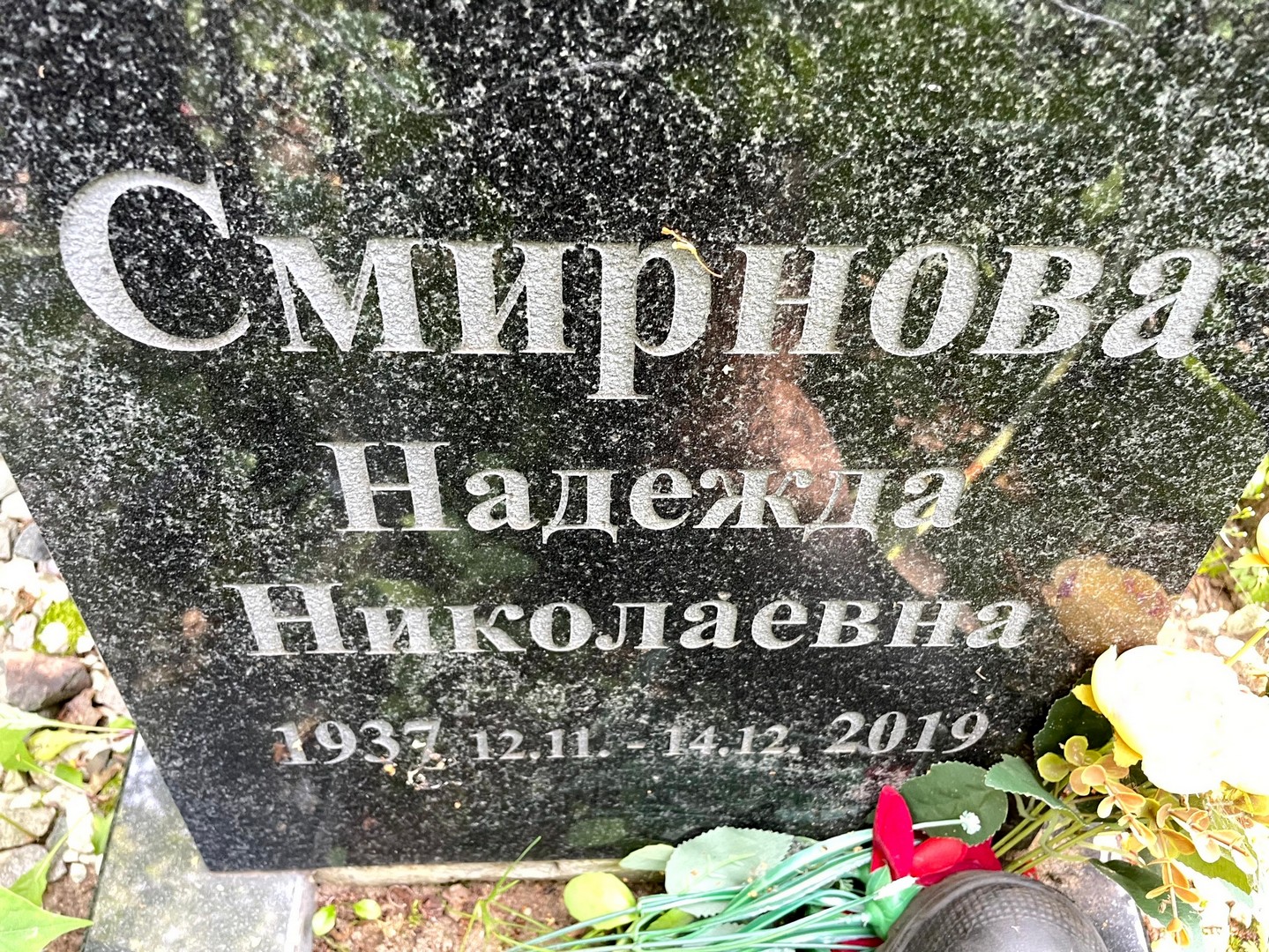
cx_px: 634
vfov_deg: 53.1
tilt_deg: -55.4
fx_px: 953
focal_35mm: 26
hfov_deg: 67.3
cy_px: 476
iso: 125
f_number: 1.6
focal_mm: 4.2
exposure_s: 1/67
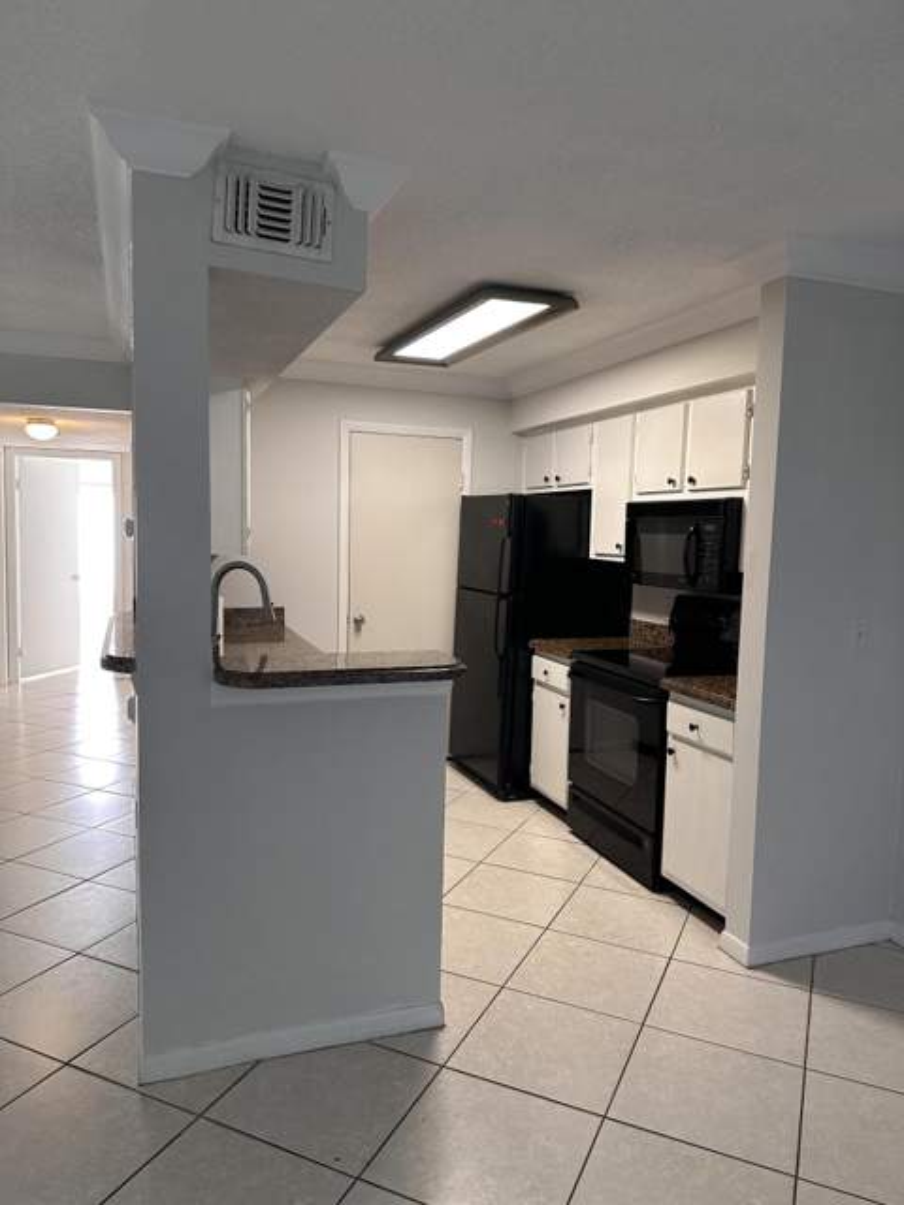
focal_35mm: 24
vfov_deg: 71.6
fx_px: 836
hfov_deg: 56.8
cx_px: 452
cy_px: 602
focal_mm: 6.86
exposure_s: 1/120
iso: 200
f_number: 1.78
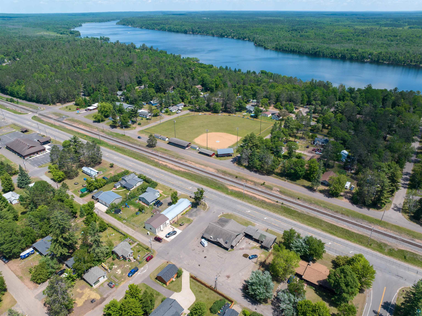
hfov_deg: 71.6
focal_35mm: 24
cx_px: 211
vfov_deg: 56.8
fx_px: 292
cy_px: 158
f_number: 2.8
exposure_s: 1/1250
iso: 100
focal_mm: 12.29
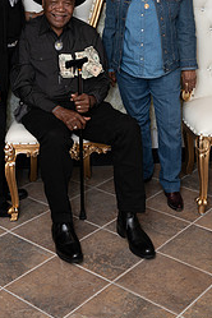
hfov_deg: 20.3
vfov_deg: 29.2
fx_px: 592
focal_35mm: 67
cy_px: 50
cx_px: 80
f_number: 4
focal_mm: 37
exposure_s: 1/125
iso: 200
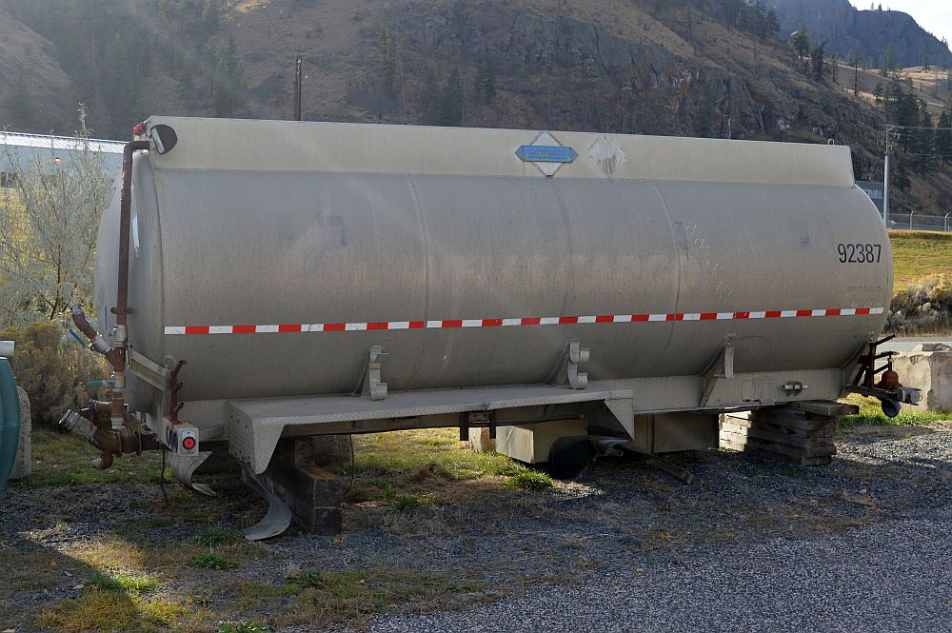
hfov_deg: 43.6
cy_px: 316
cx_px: 476
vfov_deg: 29.8
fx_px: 1189
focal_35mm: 45
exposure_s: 1/160
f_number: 6.3
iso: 100
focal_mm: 30
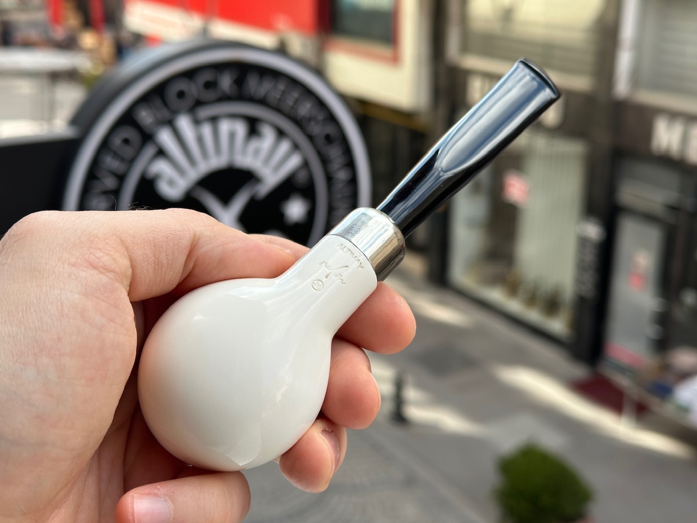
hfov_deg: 39.7
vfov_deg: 30.3
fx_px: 966
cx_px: 348
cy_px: 262
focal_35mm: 48
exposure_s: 1/953
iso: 64
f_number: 1.78
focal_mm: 6.86
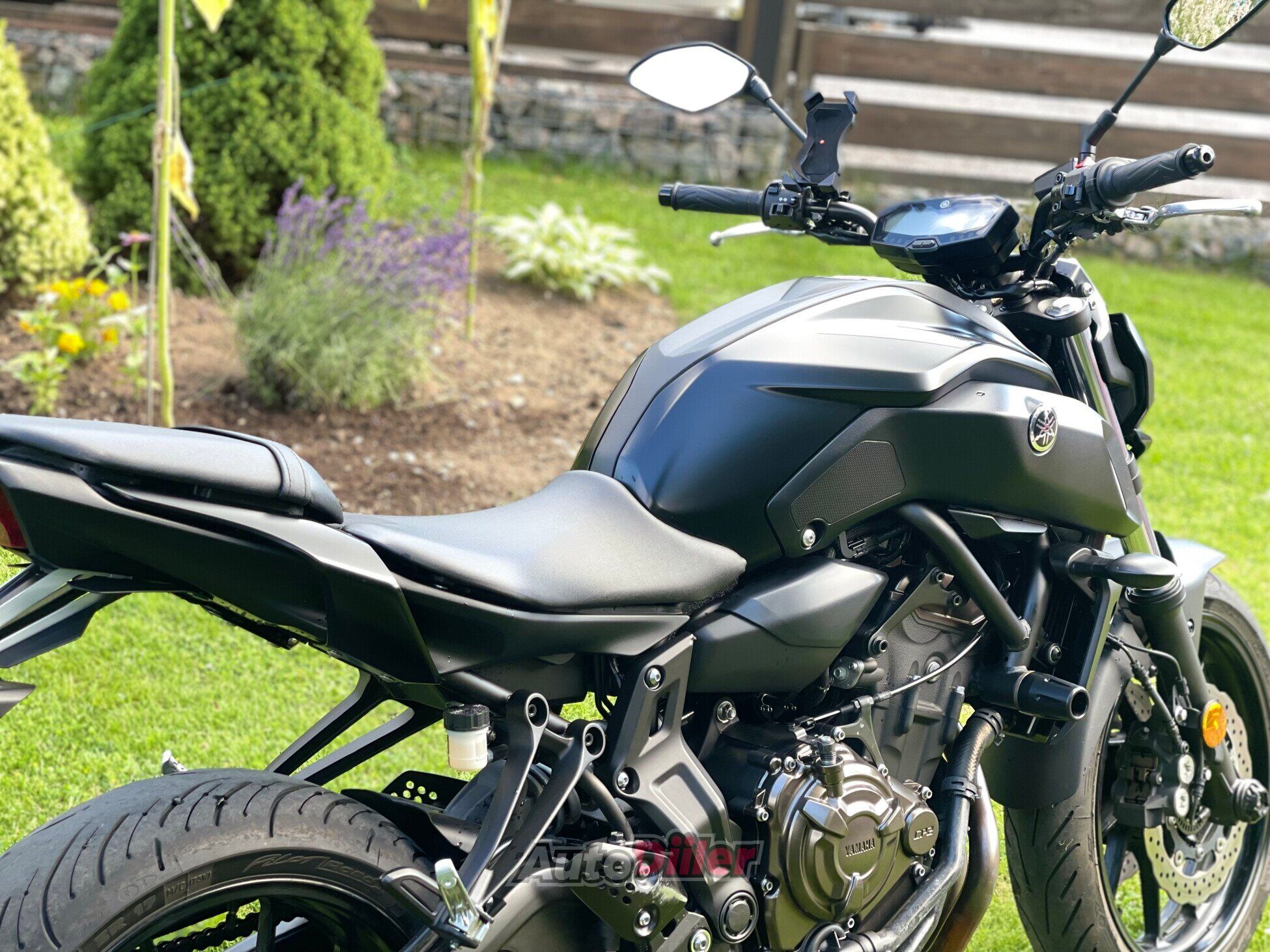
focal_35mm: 64
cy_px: 476
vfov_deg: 22.9
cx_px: 635
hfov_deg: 30.3
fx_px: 2348
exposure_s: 1/121
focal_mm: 7.5
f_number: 2.2
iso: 64
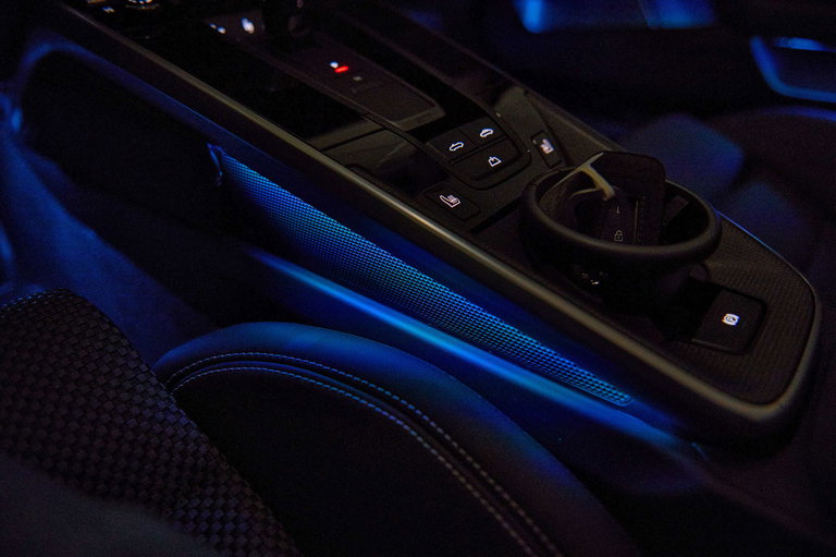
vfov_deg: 49.5
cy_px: 278
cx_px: 418
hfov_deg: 69.4
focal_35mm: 26
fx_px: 603
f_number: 2.8
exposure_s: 1/125
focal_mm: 26
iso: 6400
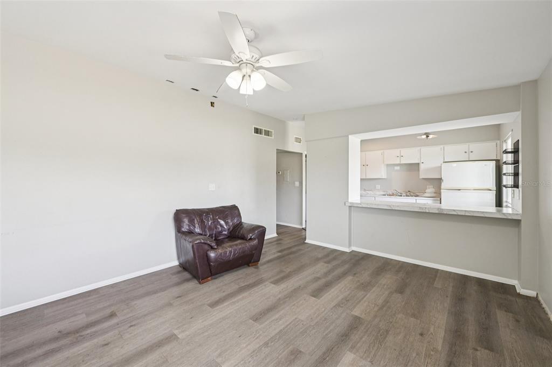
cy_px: 184
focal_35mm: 14
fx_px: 215
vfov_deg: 81.2
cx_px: 276
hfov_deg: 104.3
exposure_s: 1/13
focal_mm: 14
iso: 400
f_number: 8
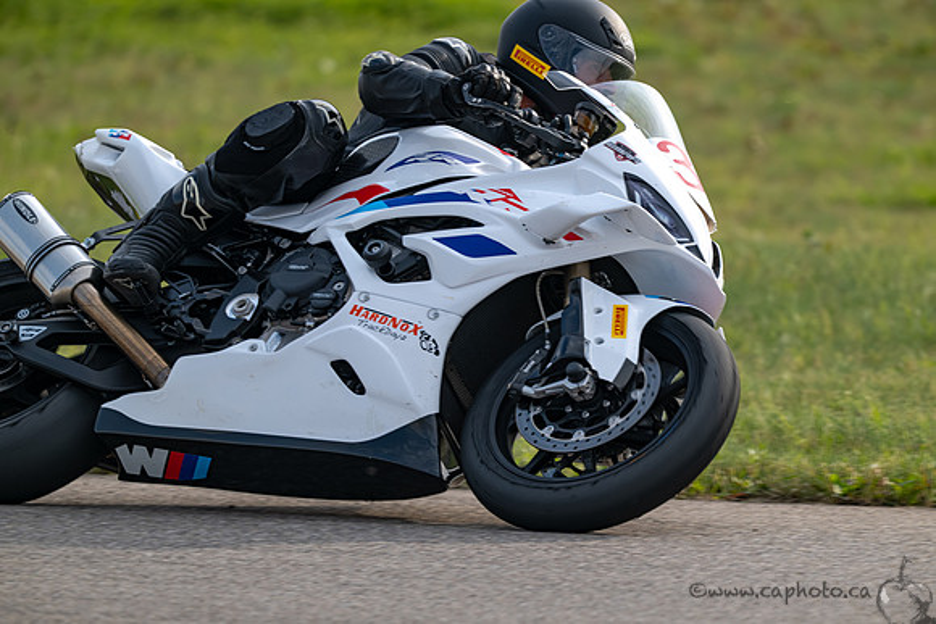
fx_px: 12222
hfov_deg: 4.4
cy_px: 312
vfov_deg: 2.9
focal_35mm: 470
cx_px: 468
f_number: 6
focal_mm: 470
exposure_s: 1/1250
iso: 400
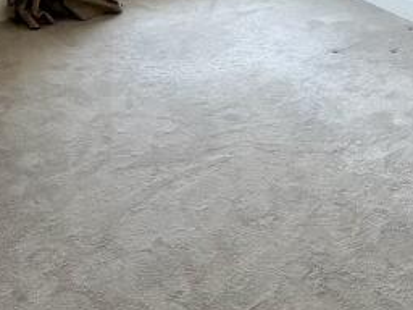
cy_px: -200
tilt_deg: -3.0
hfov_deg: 33.8
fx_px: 668
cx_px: 298
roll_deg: -0.2
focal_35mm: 56
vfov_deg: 20.7
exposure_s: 1/121
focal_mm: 2.22
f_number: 2.2
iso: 80
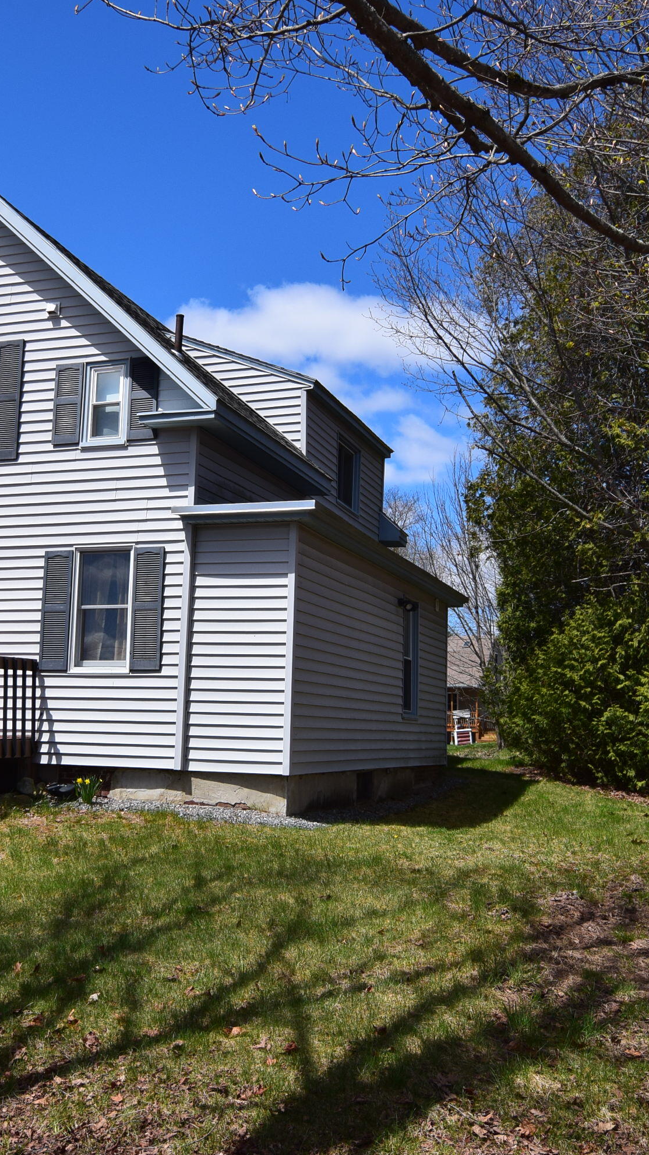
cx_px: 270
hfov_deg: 31.1
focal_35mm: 38
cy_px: 573
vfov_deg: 52.8
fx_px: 1163
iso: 200
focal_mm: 16
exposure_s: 1/500
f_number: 11
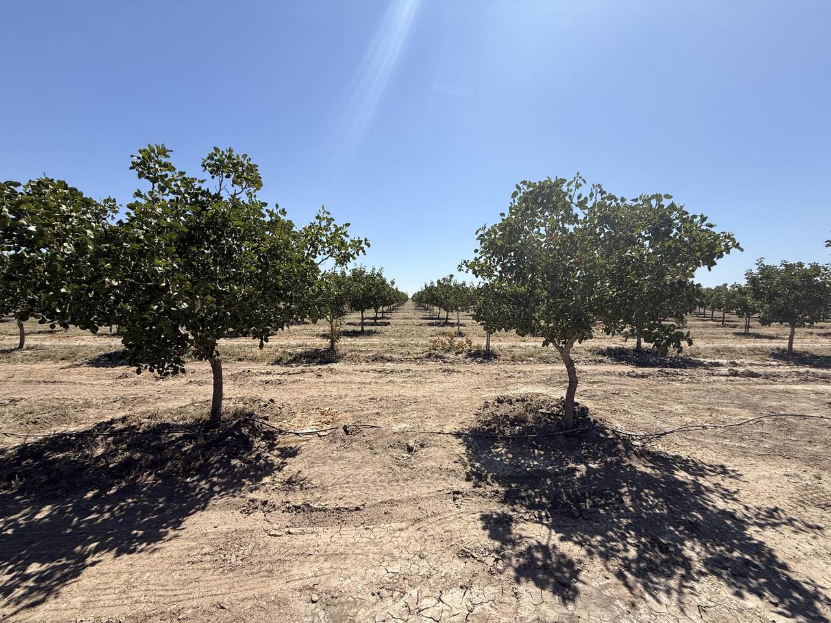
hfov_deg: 102.1
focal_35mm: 14
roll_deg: -0.7
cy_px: 312
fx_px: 336
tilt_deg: -2.2
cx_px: 416
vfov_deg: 85.7
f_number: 2.2
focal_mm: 2.22
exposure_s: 1/2092
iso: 50
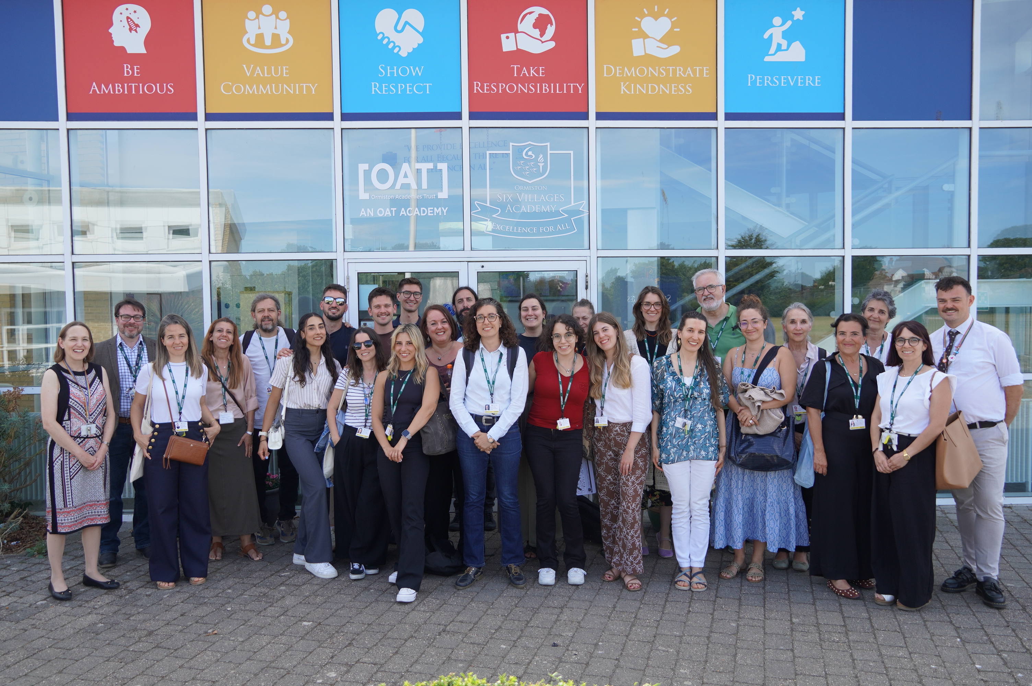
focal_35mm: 30
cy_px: 343
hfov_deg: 62.0
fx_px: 859
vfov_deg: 43.5
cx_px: 516
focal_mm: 20
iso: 100
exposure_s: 1/250
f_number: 4
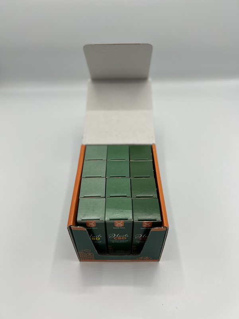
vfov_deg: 67.3
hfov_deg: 53.1
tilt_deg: -45.5
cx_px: 120
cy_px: 160
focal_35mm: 26
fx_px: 239
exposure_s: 1/1058
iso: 50
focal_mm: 5.7
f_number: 1.5
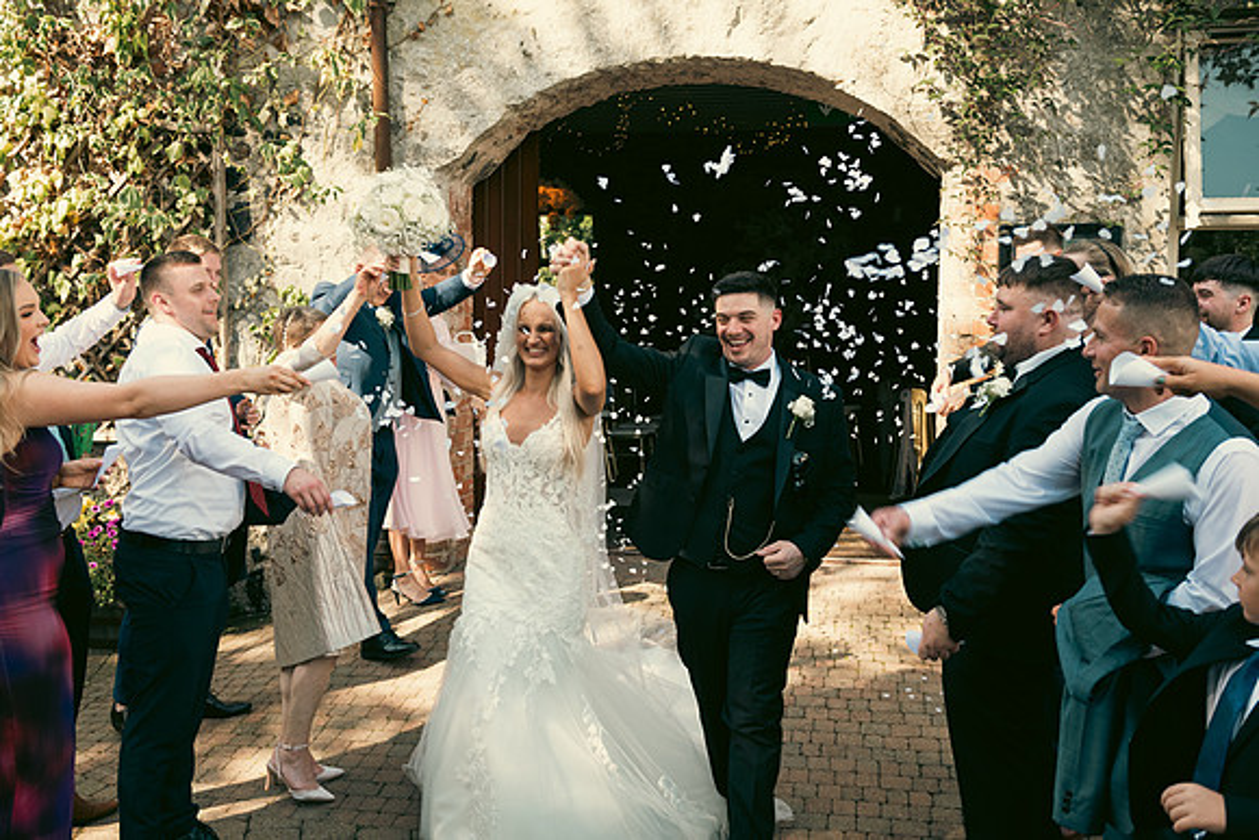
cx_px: 630
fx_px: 1224
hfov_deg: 54.4
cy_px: 420
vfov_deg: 37.9
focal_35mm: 35
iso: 200
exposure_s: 1/250
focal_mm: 35
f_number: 5
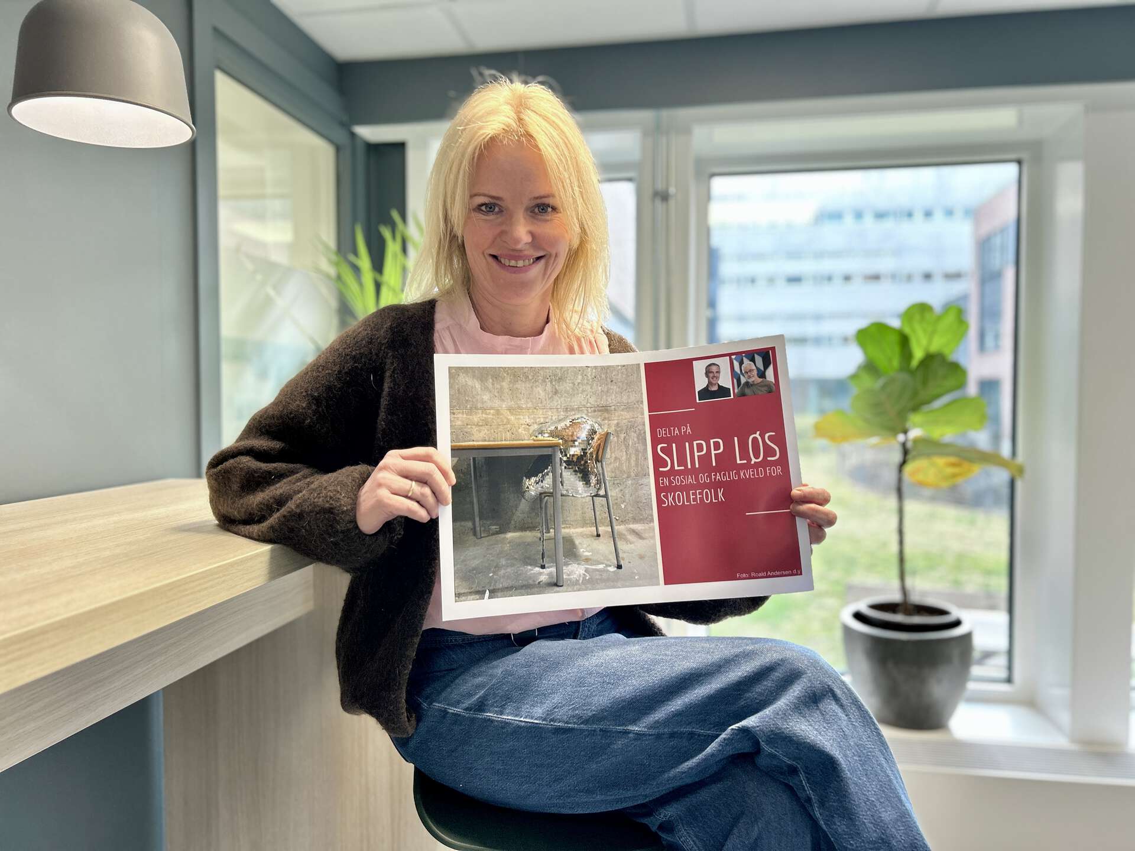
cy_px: 426
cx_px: 568
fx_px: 852
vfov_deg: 53.1
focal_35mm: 26
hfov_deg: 67.3
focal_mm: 5.7
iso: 100
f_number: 1.5
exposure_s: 1/100
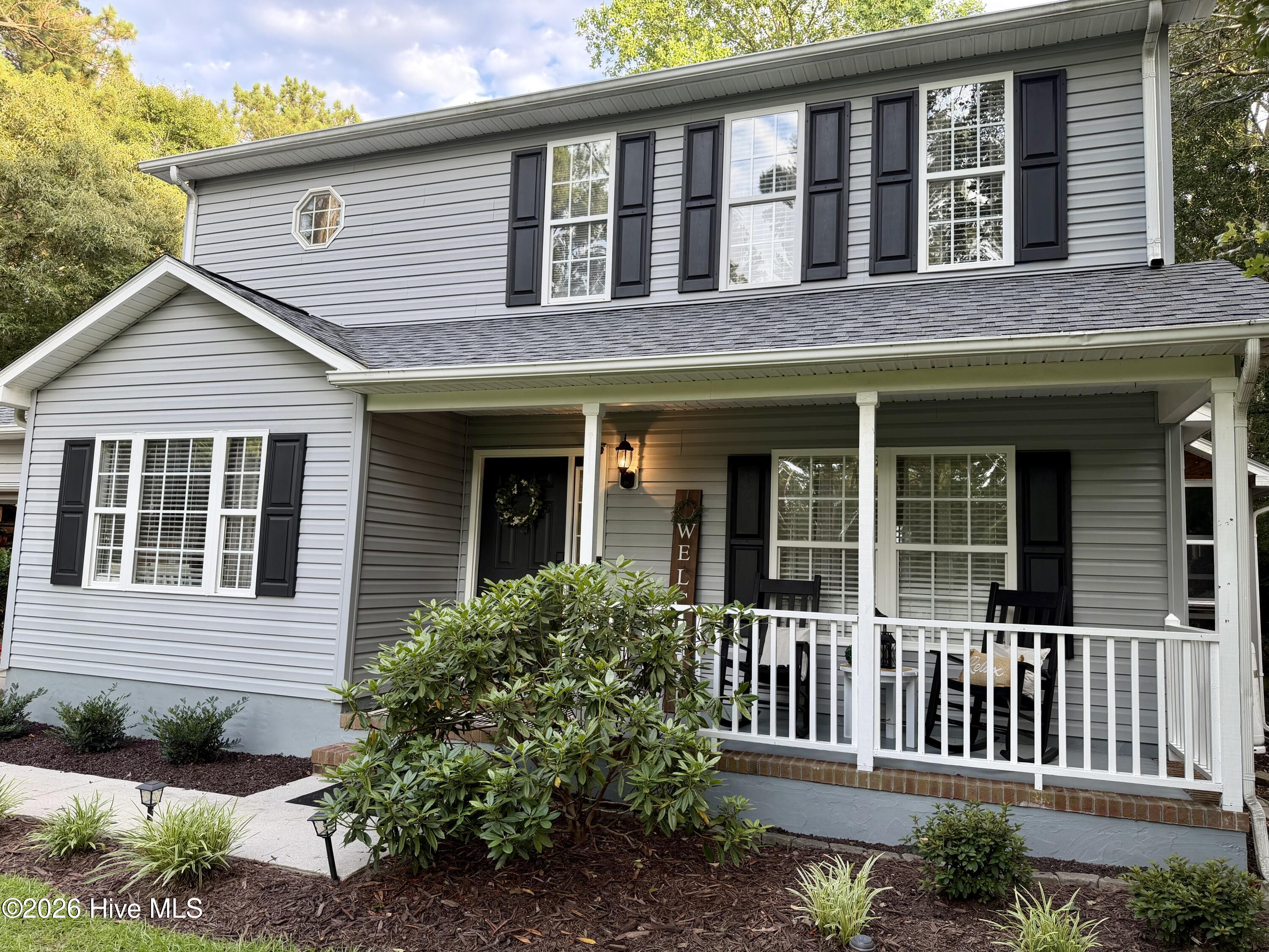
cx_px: 634
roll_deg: -1.6
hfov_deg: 71.6
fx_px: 880
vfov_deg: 56.8
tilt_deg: +5.3
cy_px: 476
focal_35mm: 24
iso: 64
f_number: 1.78
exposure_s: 1/121
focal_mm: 6.76
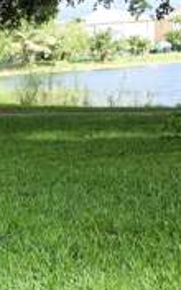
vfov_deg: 15.6
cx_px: -145
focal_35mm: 133
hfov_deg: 9.4
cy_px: 214
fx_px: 1050
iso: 10
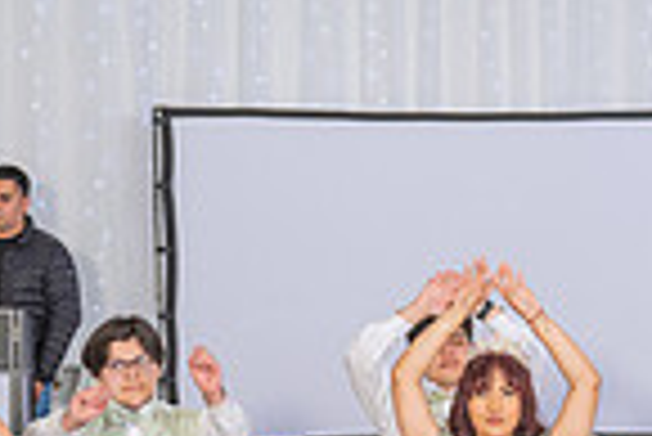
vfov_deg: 10.2
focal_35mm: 133
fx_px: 2411
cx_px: 514
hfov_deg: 15.3
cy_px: 486
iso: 500
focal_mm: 29
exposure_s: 1/160
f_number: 3.5
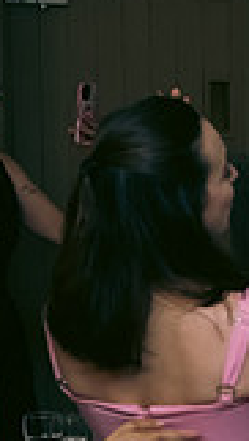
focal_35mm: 166
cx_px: 673
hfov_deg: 6.8
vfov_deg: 12.9
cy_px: 336
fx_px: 1941
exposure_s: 1/160
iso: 800
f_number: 3.5
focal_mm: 44
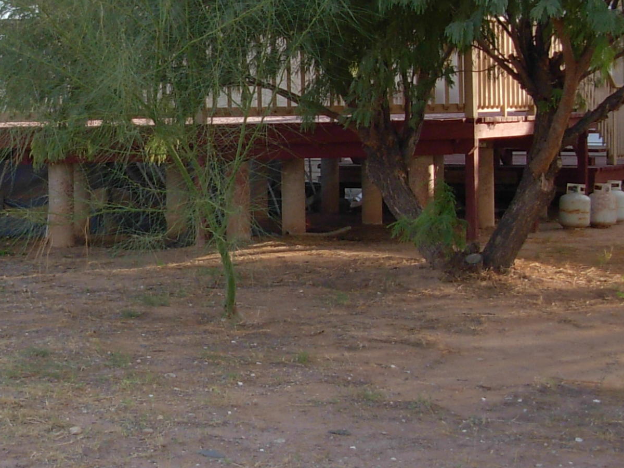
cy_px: 163
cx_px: 69
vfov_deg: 15.5
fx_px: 1713
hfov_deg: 20.3
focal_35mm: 95
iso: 79
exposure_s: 1/296
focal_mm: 6.3
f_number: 2.9
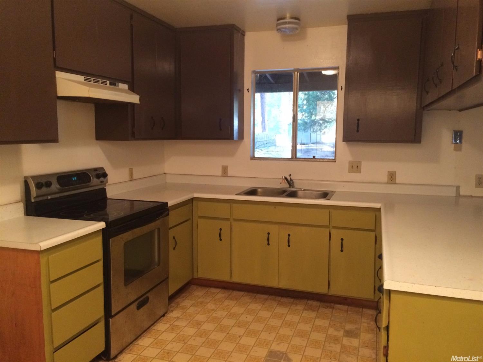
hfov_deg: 61.7
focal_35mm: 29
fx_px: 405
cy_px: 181
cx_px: 242
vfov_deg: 48.2
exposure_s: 1/30
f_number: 2.2
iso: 320
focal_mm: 4.15
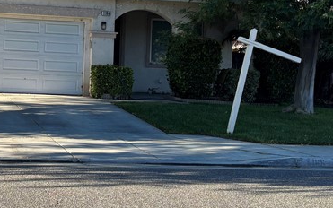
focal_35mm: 76
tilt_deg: +3.1
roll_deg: -0.5
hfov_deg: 26.6
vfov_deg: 17.0
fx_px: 690
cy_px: 40
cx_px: 60
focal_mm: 5.96
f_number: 1.6
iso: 50
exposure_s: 1/1016
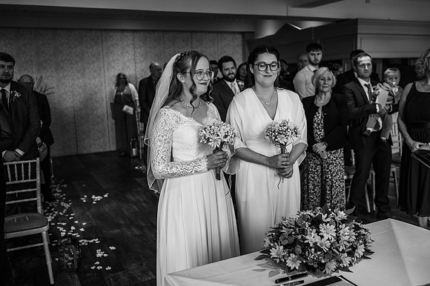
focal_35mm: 35
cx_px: 215
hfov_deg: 54.5
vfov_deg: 37.8
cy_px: 143
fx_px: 418
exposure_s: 1/200
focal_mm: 35
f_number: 2.8
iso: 360
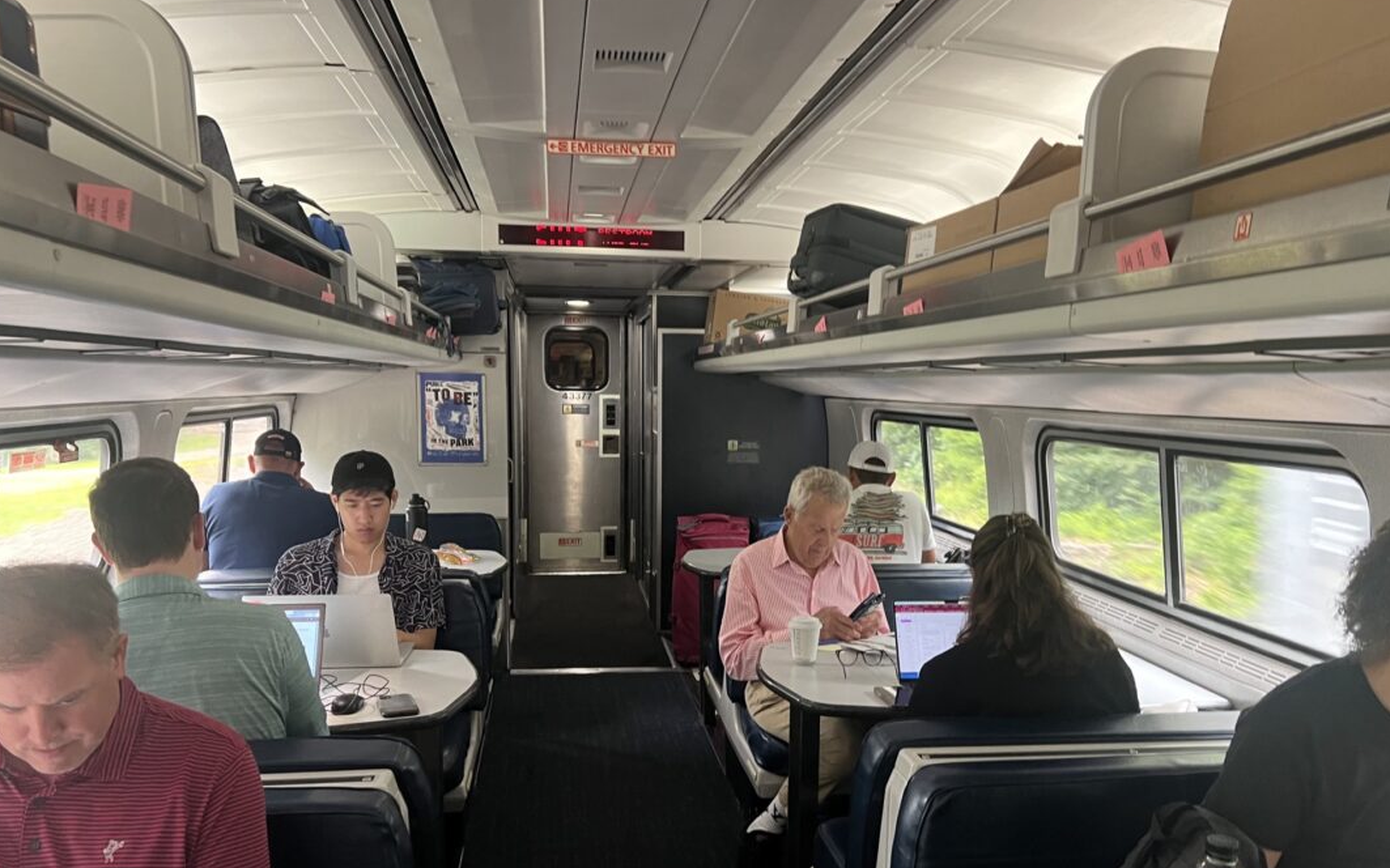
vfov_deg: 44.4
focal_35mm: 28
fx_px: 1061
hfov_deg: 66.5
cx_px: 700
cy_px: 509
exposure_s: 1/60
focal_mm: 5.7
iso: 200
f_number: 1.5
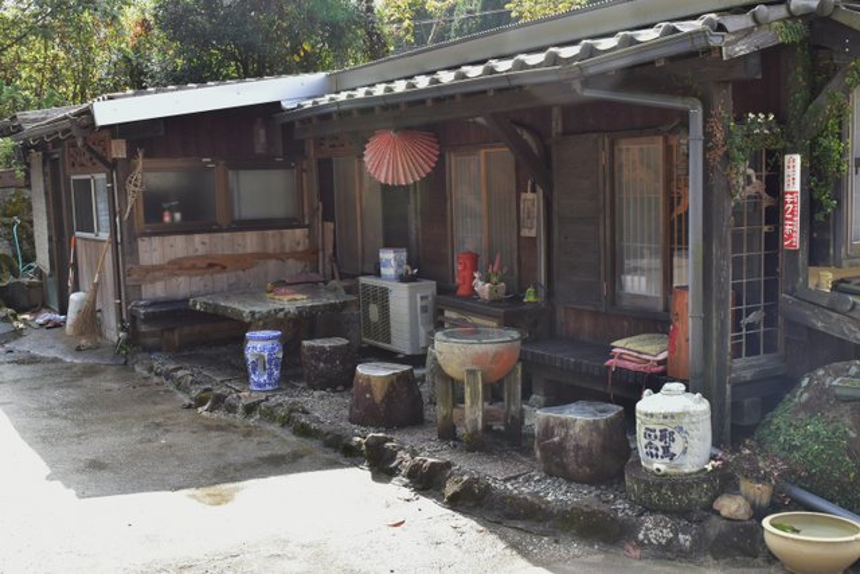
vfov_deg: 34.2
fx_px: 932
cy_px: 287
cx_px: 430
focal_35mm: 39
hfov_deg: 49.5
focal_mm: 26
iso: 400
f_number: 9
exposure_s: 1/125
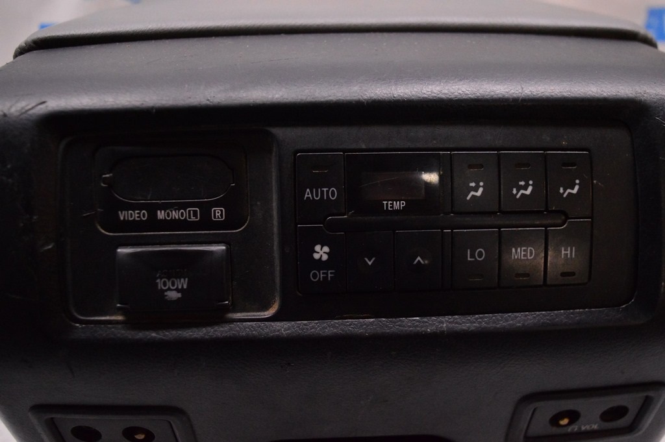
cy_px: 221
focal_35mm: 38
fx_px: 692
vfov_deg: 35.4
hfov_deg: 51.3
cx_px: 332
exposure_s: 1/320
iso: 3200
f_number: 4
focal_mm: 25
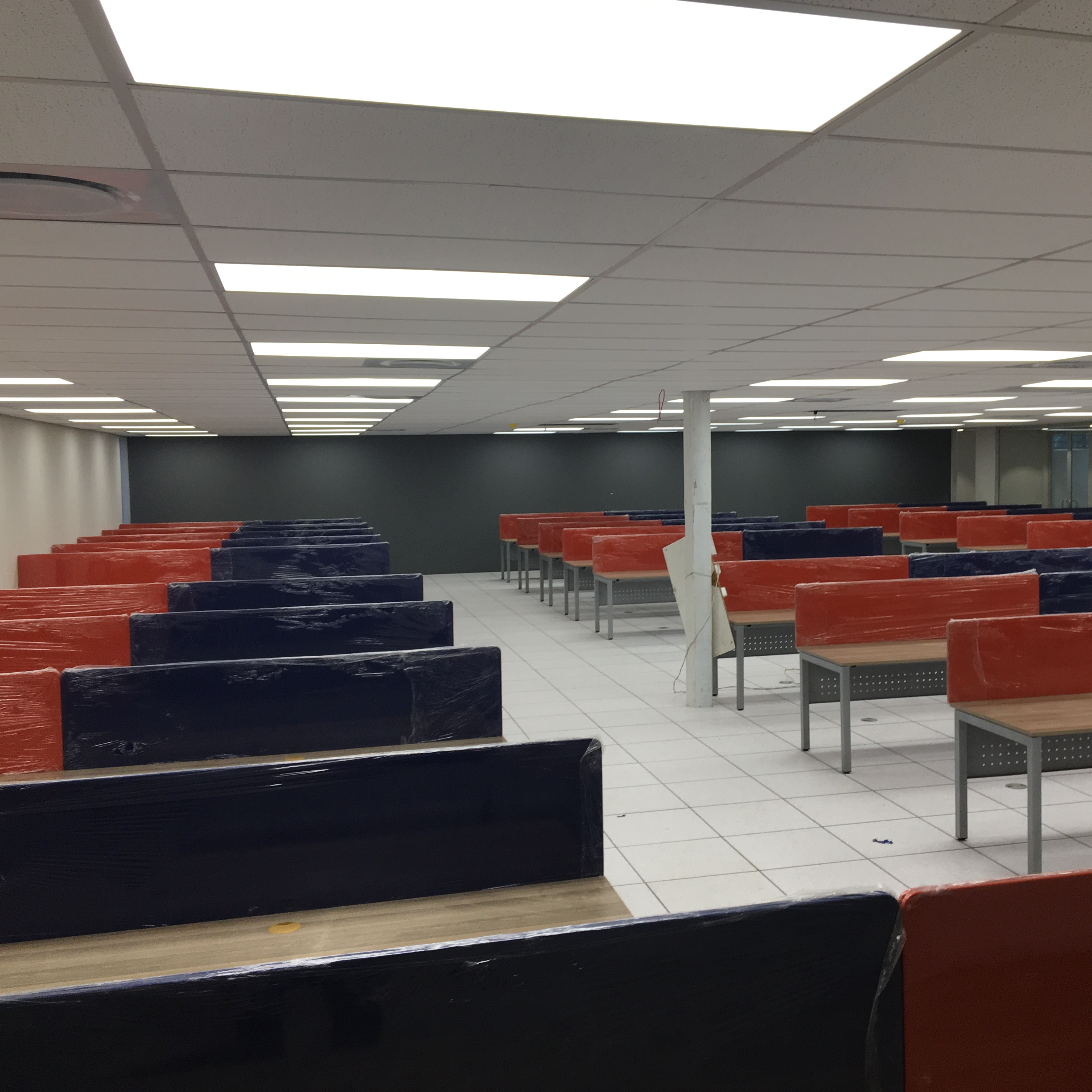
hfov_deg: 46.9
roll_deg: +1.6
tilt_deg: -2.4
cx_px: 659
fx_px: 1249
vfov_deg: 47.2
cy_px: 533
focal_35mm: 35
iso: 40
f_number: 2.2
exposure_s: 1/100
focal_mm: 4.15
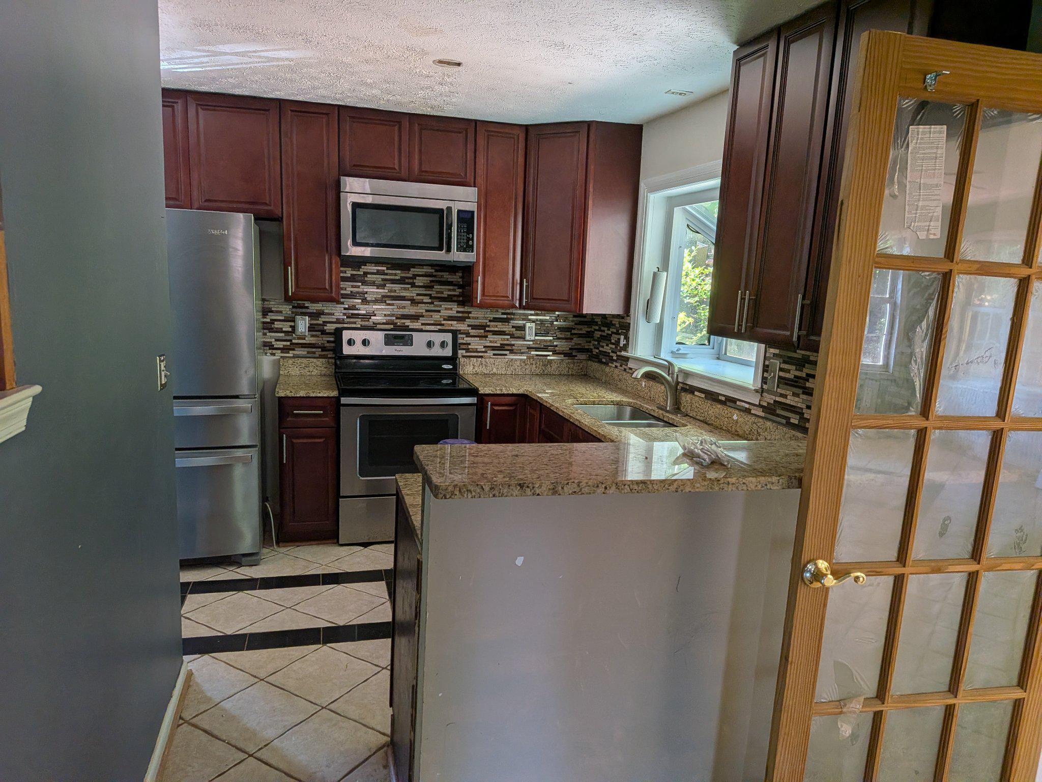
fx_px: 722
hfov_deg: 71.6
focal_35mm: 24
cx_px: 521
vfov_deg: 56.8
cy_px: 391
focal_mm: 4.53
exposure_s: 1/163
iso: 30
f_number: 1.7
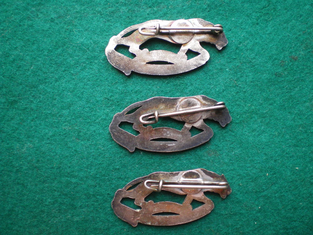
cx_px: 156
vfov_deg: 37.7
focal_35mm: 38
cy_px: 118
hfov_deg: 49.0
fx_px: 344
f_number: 3.1
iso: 250
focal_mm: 6.3
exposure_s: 1/50
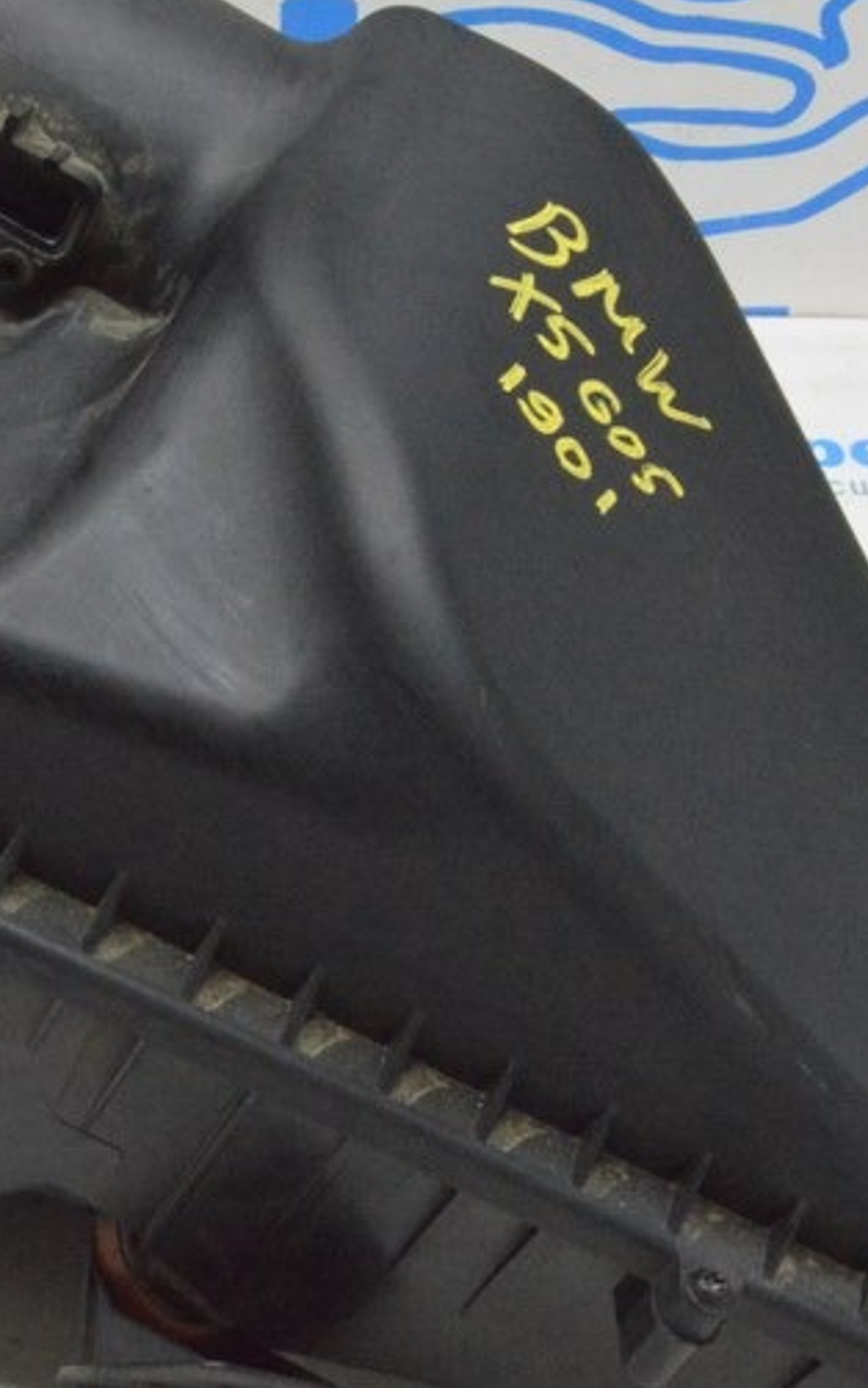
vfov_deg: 25.5
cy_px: 657
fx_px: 3064
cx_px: 218
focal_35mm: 81
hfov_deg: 16.0
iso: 6400
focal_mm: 26
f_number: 20
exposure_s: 1/20
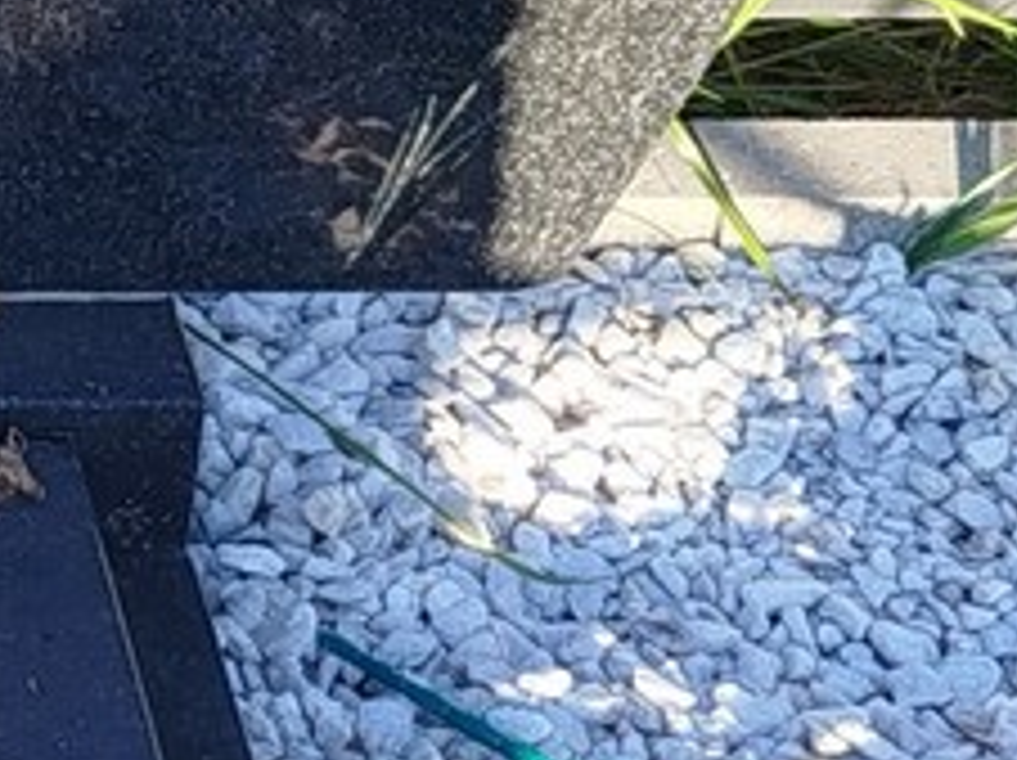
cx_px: -770
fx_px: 4989
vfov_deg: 8.6
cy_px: -144
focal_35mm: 170
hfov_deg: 10.9
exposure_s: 1/239
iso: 50
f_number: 1.7
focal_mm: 5.31
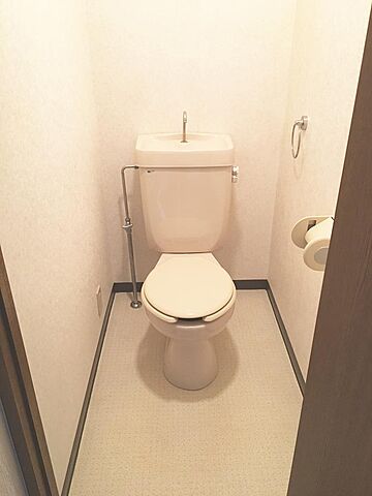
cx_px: 186
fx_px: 416
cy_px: 248
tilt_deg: -27.4
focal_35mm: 29
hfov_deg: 48.2
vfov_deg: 61.7
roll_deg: +0.0
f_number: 2.2
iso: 250
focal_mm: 4.15
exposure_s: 1/33
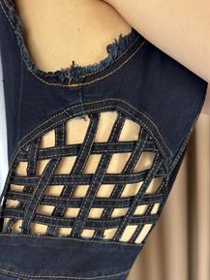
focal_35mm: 34
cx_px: 62
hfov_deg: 41.0
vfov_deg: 52.8
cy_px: 189
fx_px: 275
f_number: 1.78
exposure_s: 1/121
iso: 200
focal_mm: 6.76
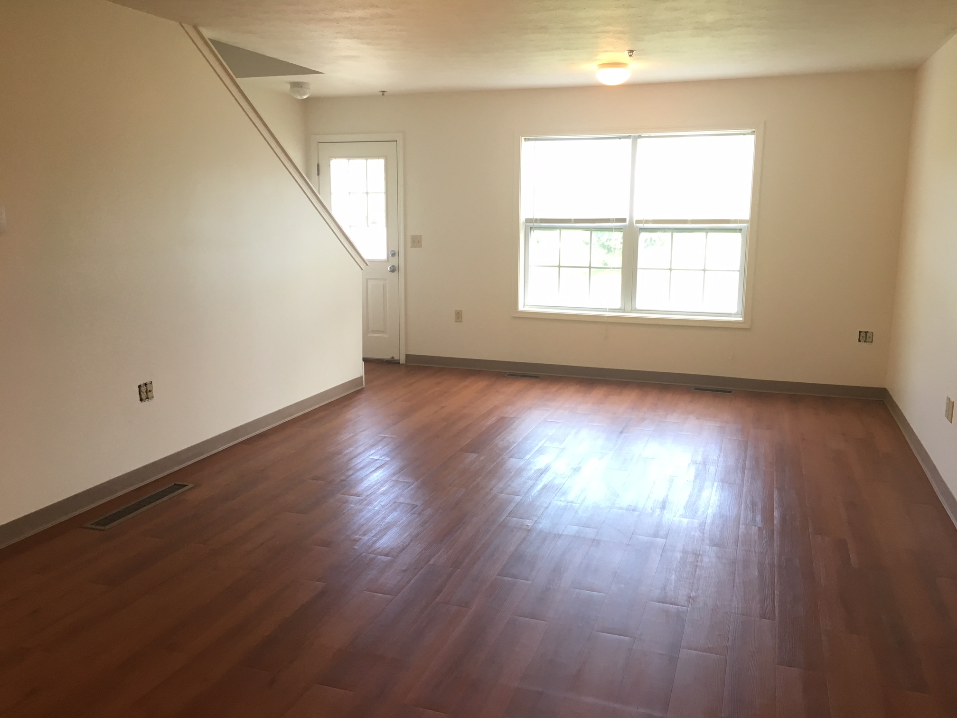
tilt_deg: -10.2
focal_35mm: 29
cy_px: 359
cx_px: 478
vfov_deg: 48.2
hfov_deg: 61.7
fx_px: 802
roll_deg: -0.1
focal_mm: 4.15
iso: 80
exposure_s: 1/30
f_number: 2.2
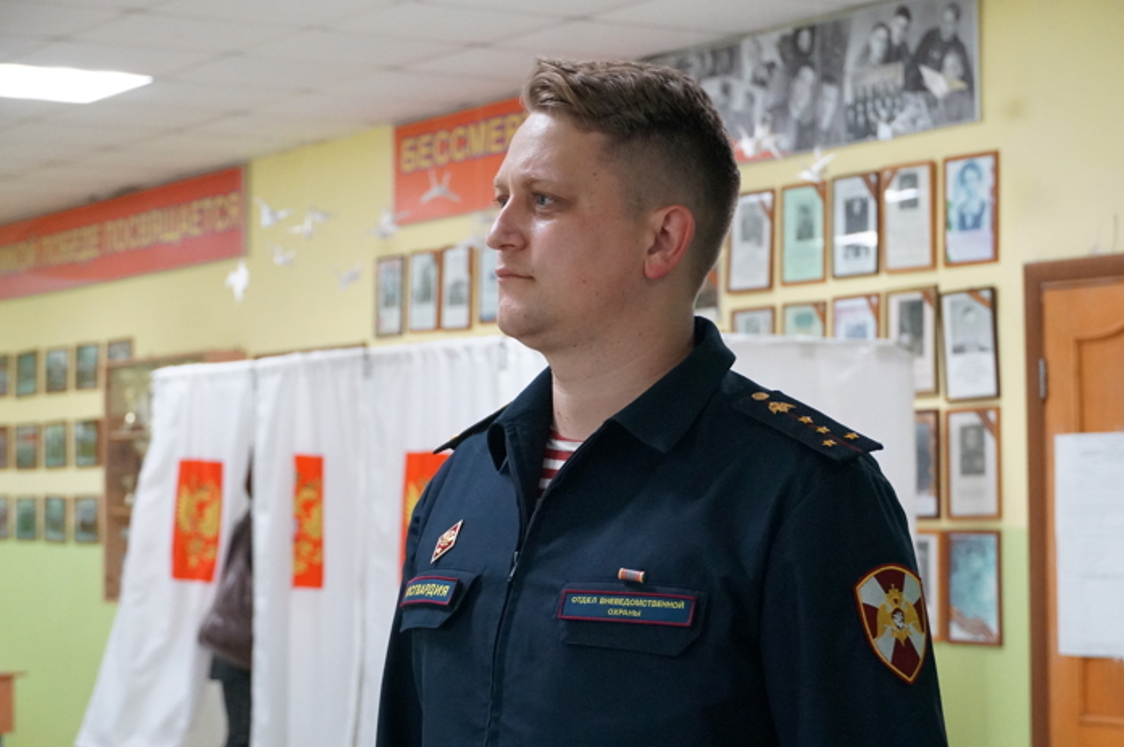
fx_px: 2574
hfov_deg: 24.6
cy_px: 402
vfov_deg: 16.5
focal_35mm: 83
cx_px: 584
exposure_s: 1/160
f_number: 5
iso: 5000
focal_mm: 51
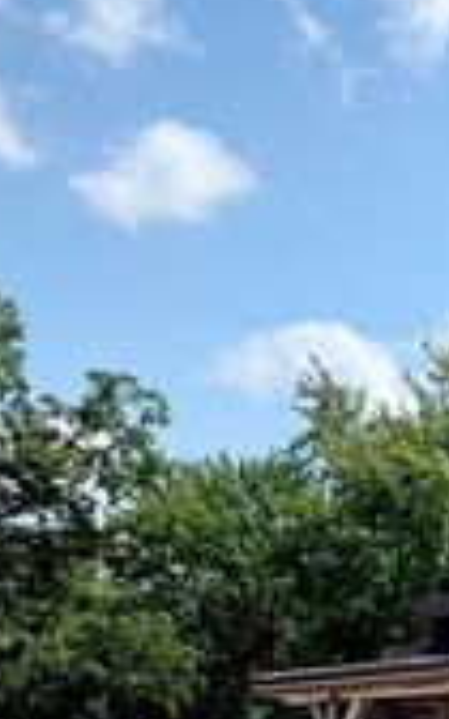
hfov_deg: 13.0
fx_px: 1605
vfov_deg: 24.2
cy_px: 700
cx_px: 1001
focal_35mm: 82
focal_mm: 4.25
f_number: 1.8
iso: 32
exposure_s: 1/3984
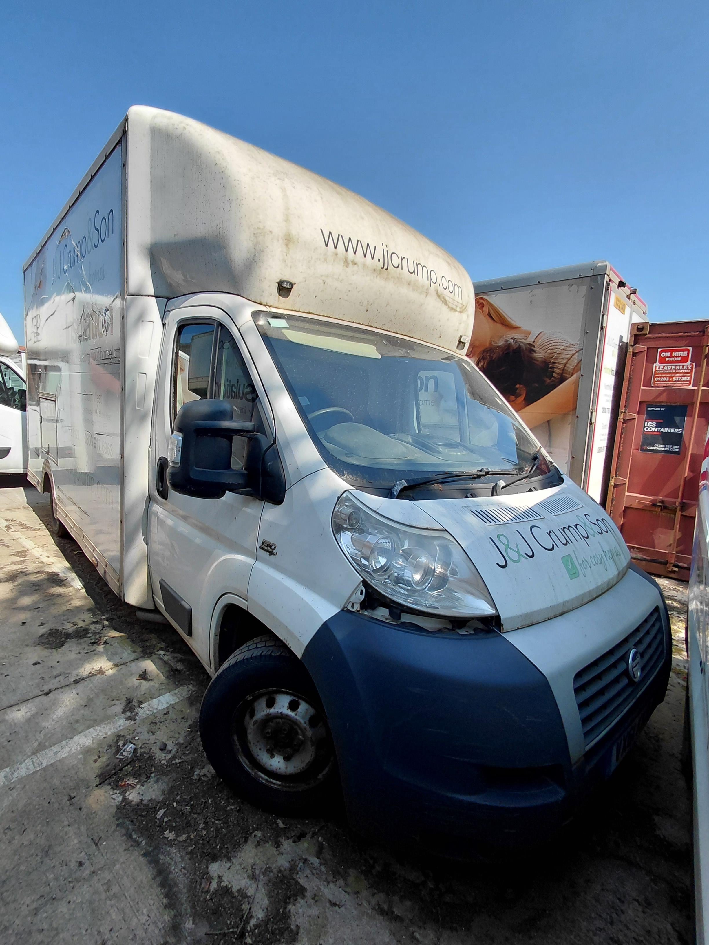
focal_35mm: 16
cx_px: 354
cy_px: 472
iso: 40
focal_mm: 1.64
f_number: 2.2
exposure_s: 1/1015
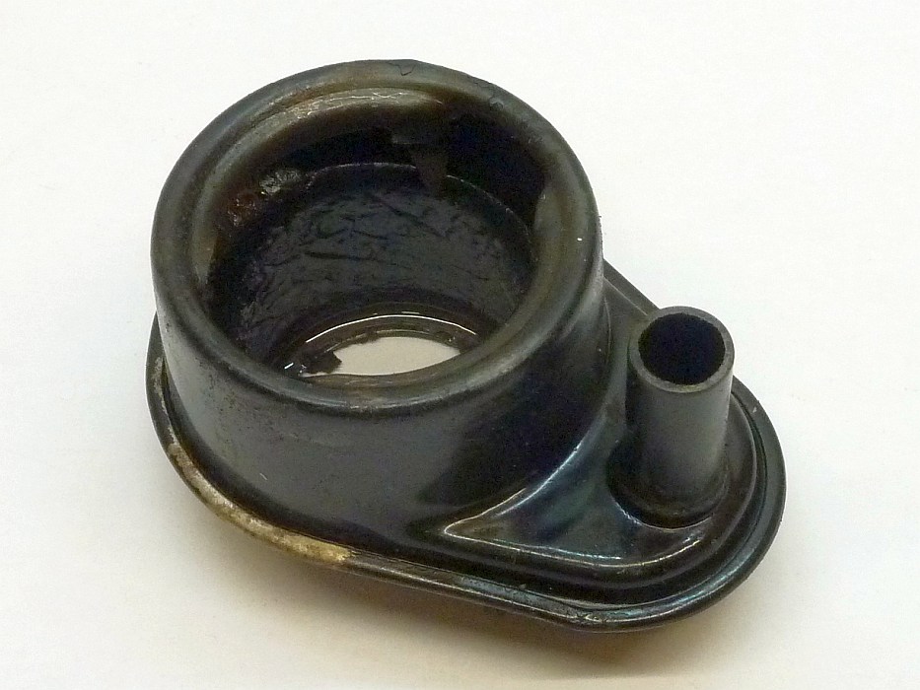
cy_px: 345
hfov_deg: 39.7
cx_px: 460
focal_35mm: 48
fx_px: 1276
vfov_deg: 30.3
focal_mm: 7.9
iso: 400
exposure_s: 1/30
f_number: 3.8
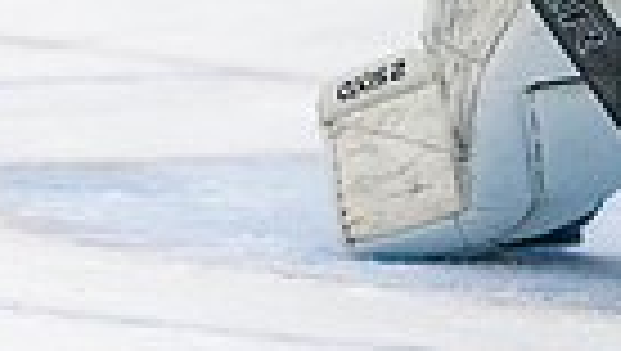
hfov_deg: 2.9
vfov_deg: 1.6
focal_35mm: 751
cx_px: -414
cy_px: -491
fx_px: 12381
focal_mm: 150
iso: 2000
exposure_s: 1/640
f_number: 3.2
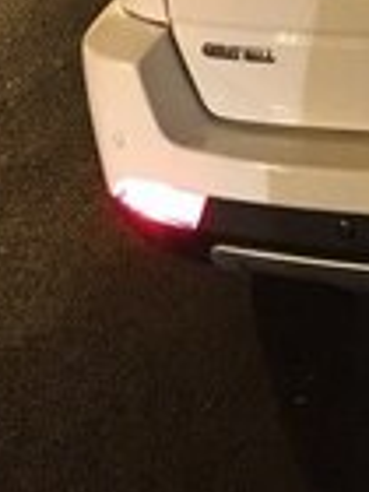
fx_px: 1464
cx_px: 488
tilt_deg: -5.6
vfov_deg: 16.9
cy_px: -295
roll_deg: +4.3
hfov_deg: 13.8
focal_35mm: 103
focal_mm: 4.15
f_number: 2.2
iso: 320
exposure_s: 1/17
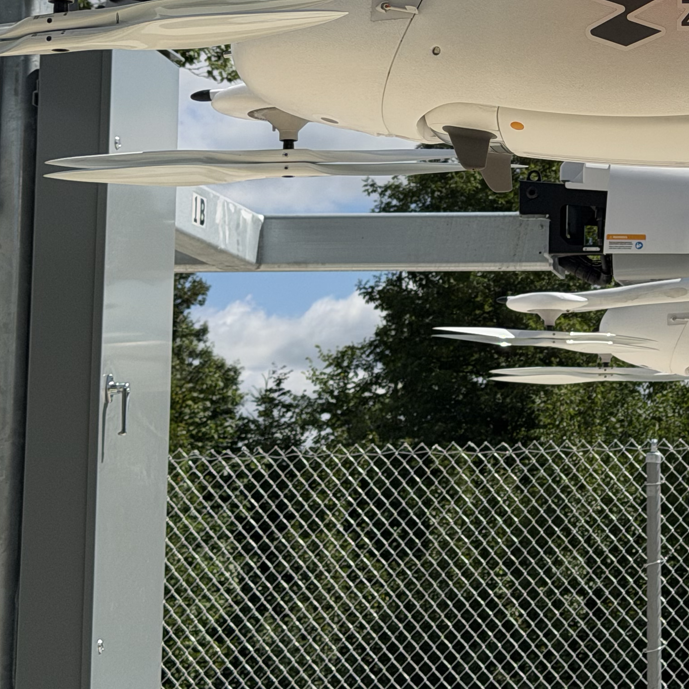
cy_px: 90
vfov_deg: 15.3
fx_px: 2545
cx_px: 698
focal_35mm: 113
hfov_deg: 15.1
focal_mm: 6.76
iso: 64
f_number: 1.78
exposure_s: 1/9901
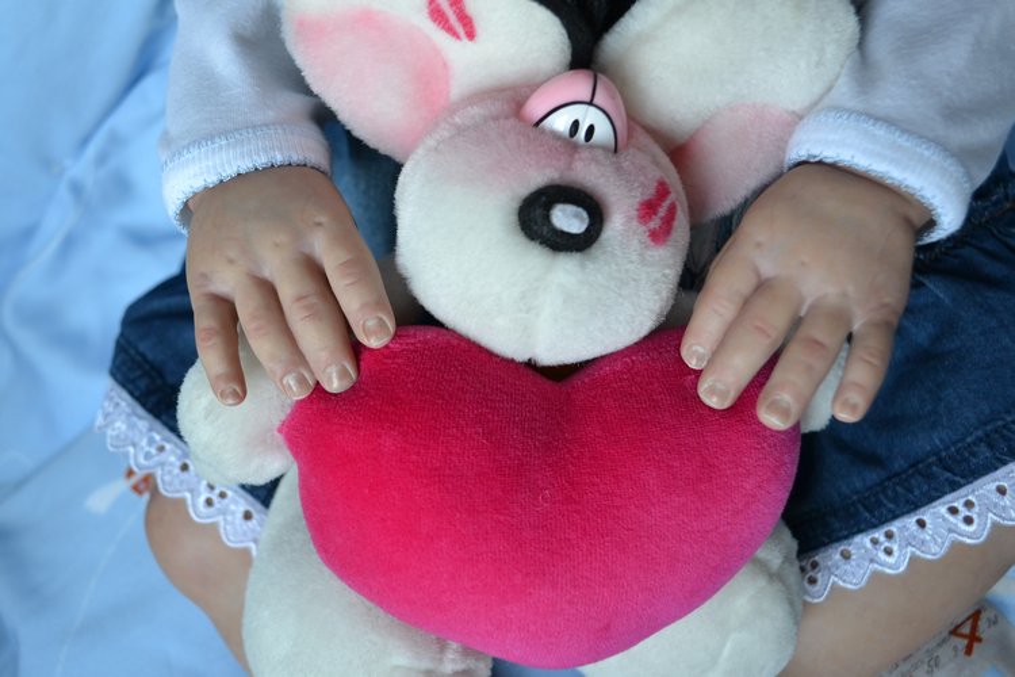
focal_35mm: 39
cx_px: 508
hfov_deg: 49.6
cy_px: 338
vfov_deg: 34.2
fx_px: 1099
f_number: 4.2
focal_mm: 26
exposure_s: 1/60
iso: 500
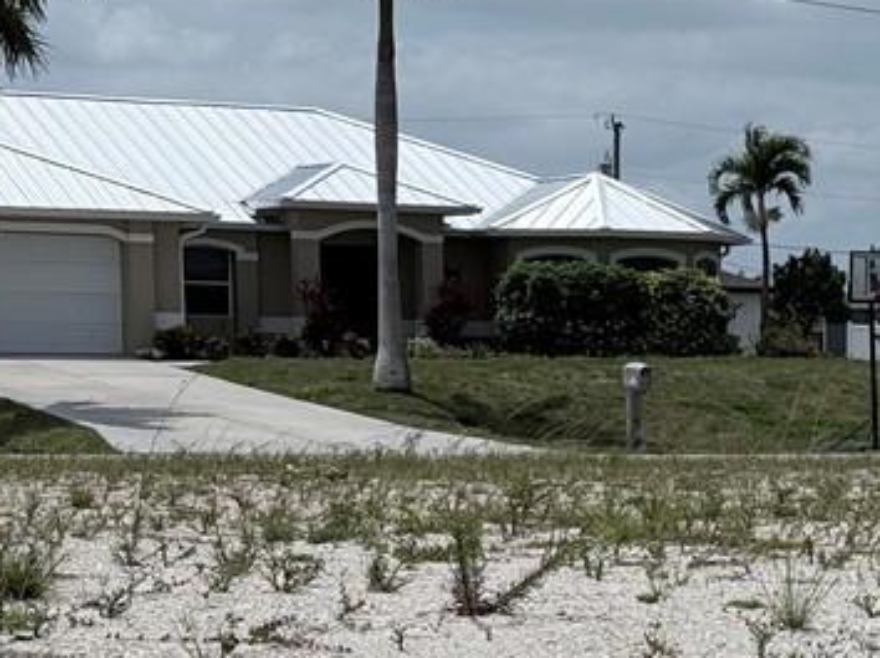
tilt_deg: -5.5
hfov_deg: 14.0
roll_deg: +0.2
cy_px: 857
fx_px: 3531
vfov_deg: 10.4
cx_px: 845
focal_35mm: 139
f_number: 1.78
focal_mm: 6.76
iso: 50
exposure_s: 1/13333
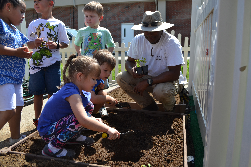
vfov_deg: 43.6
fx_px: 209
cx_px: 126
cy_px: 84
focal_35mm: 30
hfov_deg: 61.9
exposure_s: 1/250
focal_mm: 20
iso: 100
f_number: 5.6
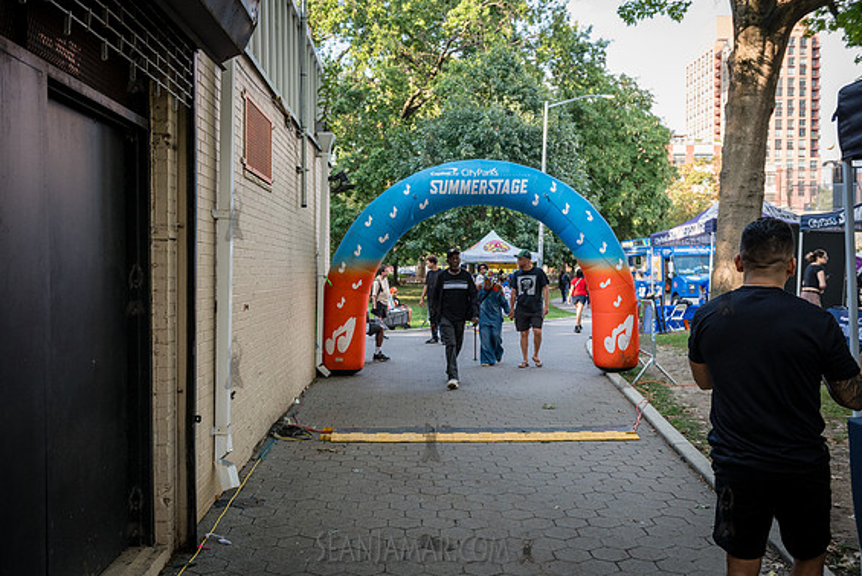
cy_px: 288
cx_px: 430
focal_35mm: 33
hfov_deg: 57.2
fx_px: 790
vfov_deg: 40.0
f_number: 4.5
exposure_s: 1/500
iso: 1000
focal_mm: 32
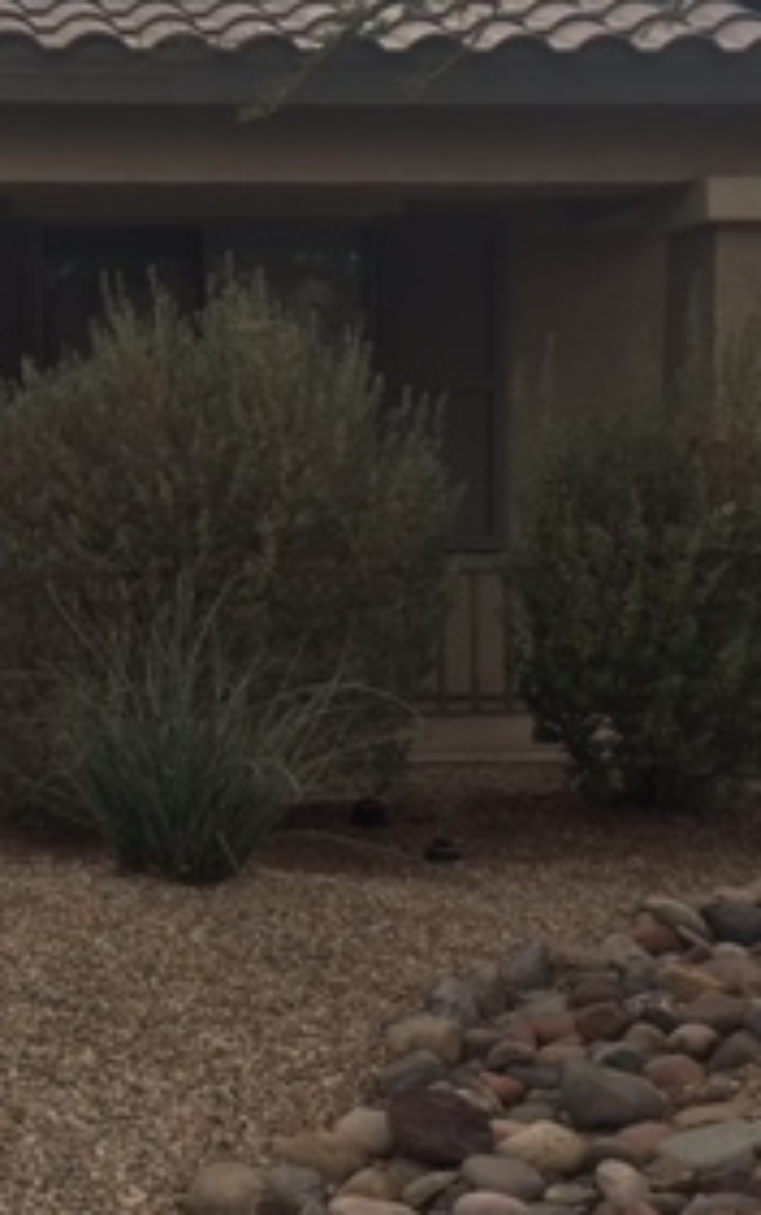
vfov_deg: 29.3
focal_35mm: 70
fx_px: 2319
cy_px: 467
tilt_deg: +0.5
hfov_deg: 18.0
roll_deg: +0.1
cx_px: -61
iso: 25
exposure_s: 1/1451
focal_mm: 4.15
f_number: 2.2
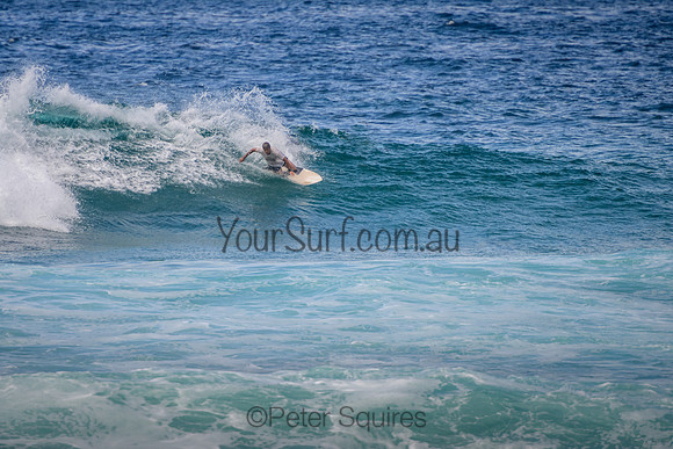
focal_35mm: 549
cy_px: 179
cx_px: 312
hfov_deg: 3.8
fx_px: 10272
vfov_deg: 2.5
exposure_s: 1/2000
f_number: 5.6
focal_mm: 400
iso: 360
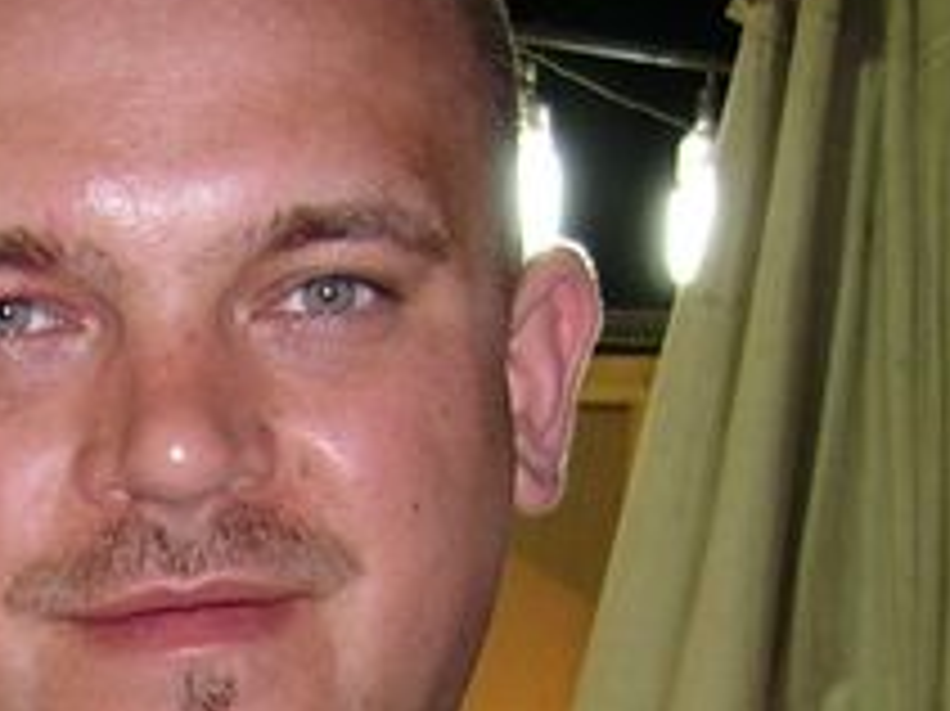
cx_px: -122
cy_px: 1206
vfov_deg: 10.6
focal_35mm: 133
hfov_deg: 14.5
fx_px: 3648
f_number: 2.8
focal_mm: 5.95
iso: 100
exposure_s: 1/30
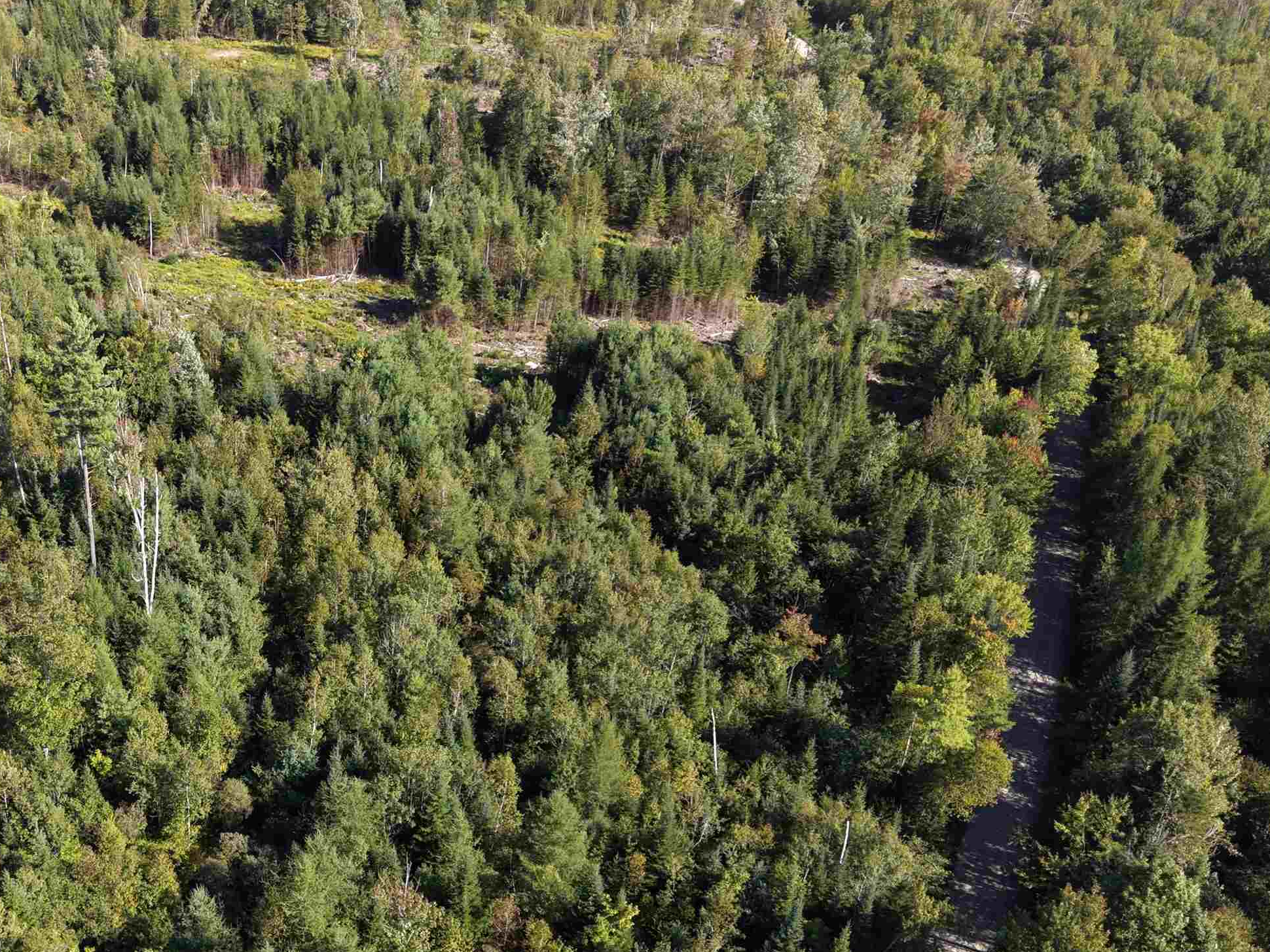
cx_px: 336
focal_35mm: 38
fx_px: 1394
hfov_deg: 47.4
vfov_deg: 37.3
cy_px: 635
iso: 100
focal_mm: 8.67
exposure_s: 1/1250
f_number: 1.8
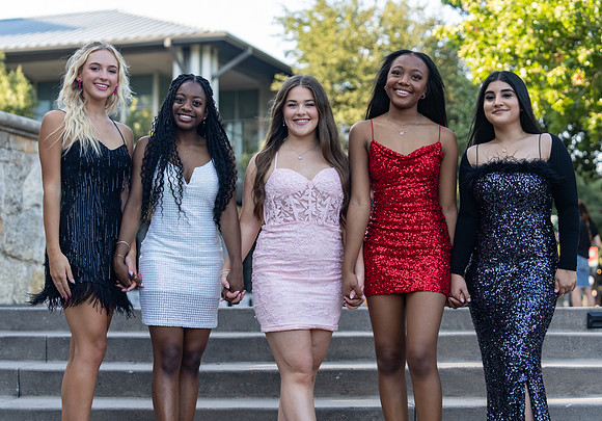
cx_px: 315
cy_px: 210
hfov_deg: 26.5
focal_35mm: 75
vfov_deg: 18.7
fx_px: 1276
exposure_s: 1/320
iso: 250
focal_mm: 70
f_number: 3.5
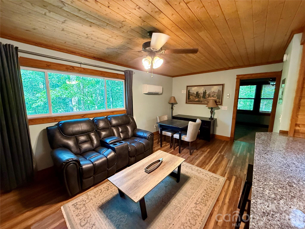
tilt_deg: -7.0
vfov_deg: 85.7
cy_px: 114
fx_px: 123
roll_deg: -0.2
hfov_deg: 102.1
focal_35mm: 14
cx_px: 152
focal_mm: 2.22
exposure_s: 1/60
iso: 500
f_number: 2.2
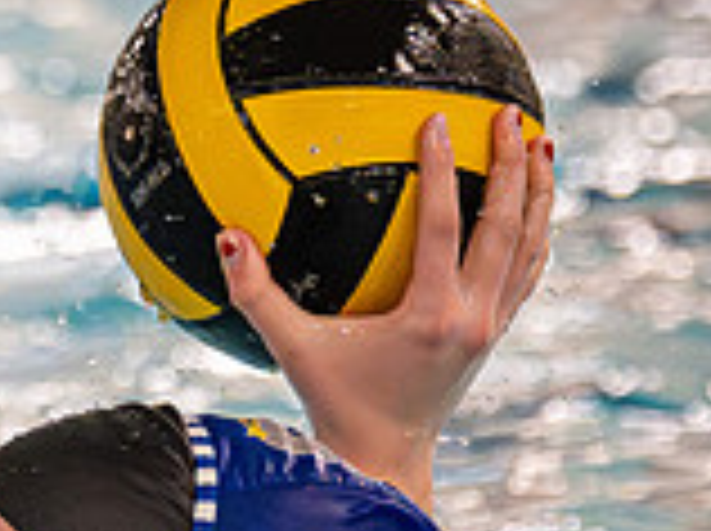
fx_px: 19586
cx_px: -342
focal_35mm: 955
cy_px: 122
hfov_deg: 2.1
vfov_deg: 1.6
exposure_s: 1/1000
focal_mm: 165
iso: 10000
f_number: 4
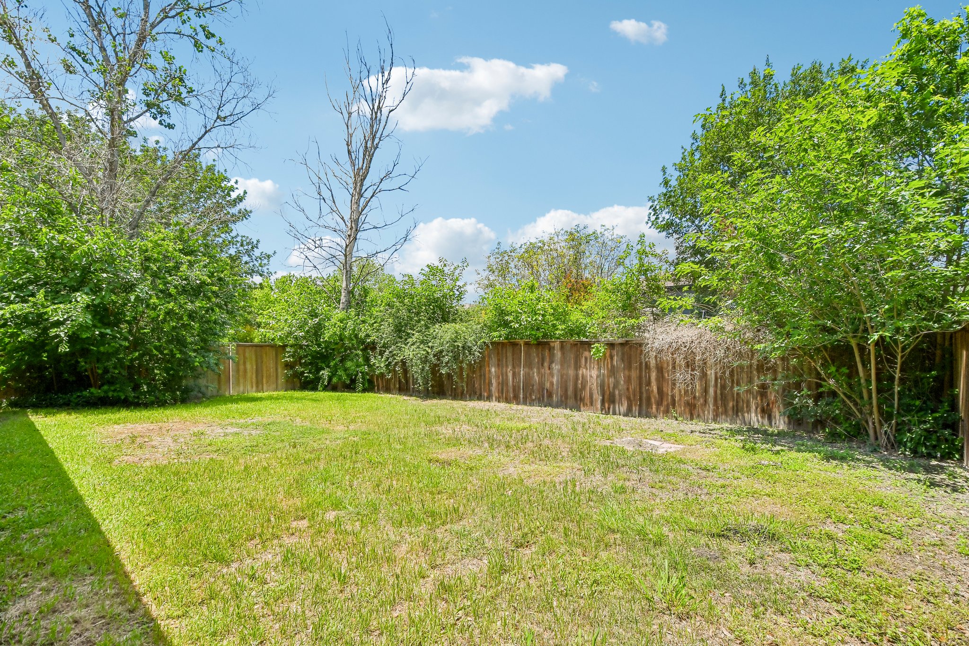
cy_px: 323
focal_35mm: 15
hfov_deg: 100.4
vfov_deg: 77.3
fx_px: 404
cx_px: 484
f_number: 8
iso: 400
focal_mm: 10
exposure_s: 1/1000
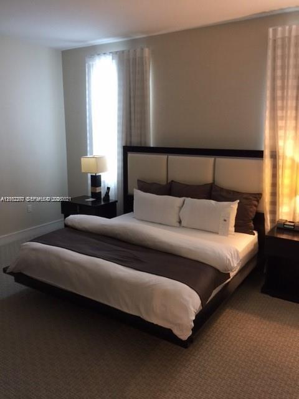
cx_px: 150
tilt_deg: -10.6
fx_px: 334
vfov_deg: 61.7
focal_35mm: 29
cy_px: 200
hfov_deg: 48.2
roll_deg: +0.1
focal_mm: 4.15
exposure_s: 1/15
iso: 100
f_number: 2.2
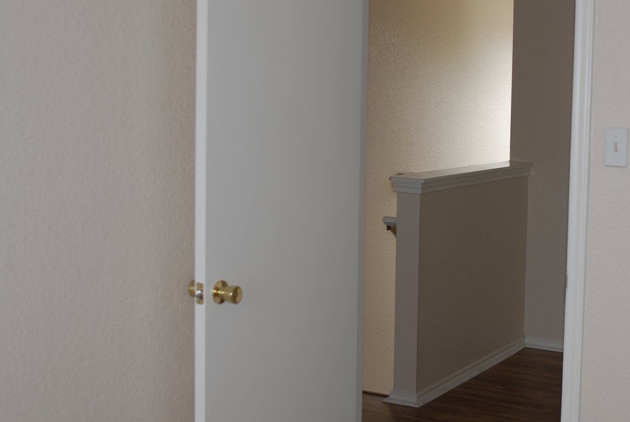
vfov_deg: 23.8
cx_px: 420
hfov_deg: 34.7
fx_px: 999
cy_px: 177
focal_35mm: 57
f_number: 2.8
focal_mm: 28
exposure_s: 1/160
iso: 100
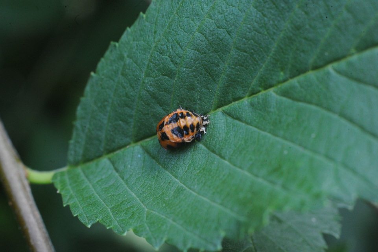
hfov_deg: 39.6
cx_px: 189
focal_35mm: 50
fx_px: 525
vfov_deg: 27.0
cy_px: 126
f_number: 10
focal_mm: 50
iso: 5000
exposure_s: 1/160
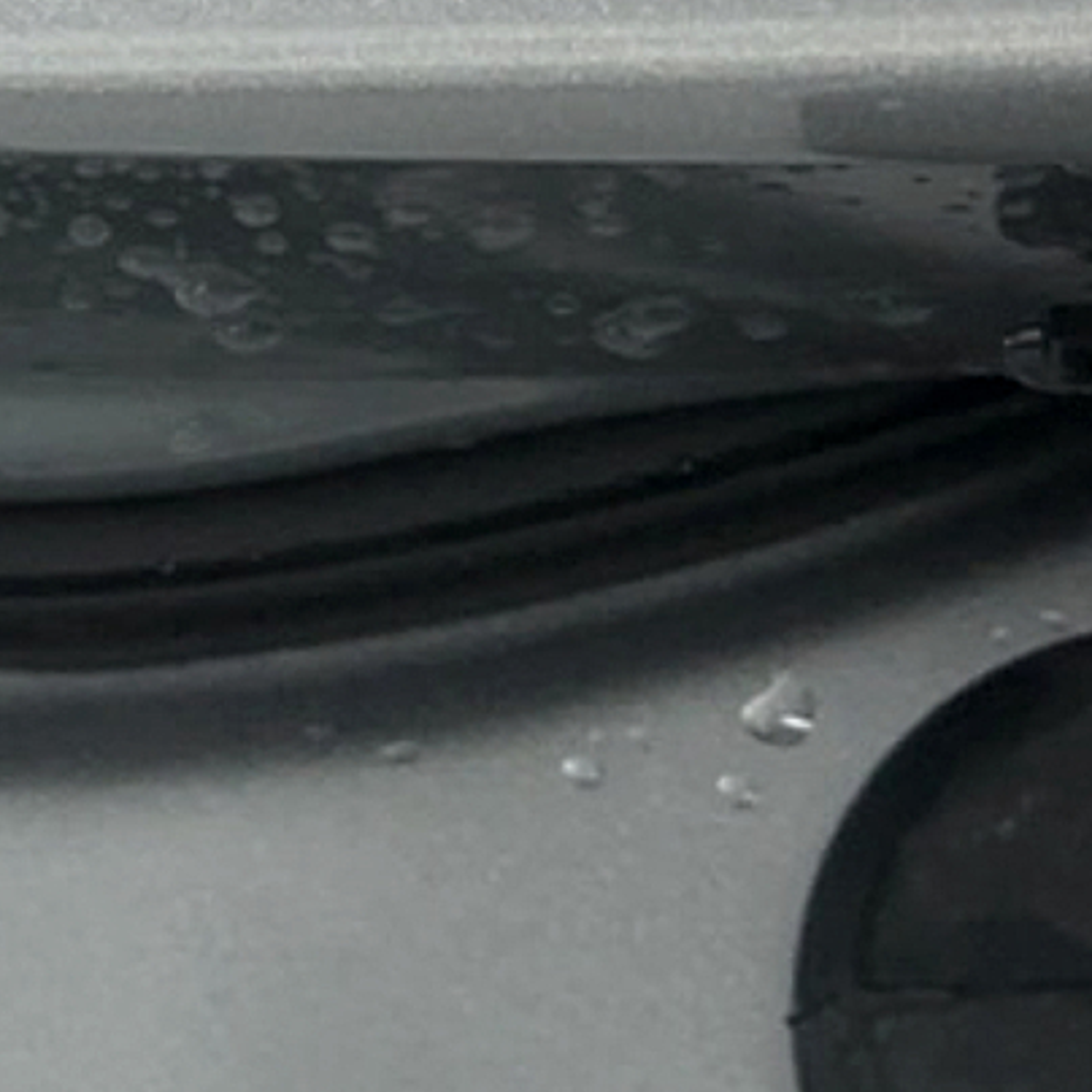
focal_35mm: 105
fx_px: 3747
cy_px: -414
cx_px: -835
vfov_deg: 15.6
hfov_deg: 14.7
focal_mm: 3
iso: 20
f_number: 1.8
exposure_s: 1/120
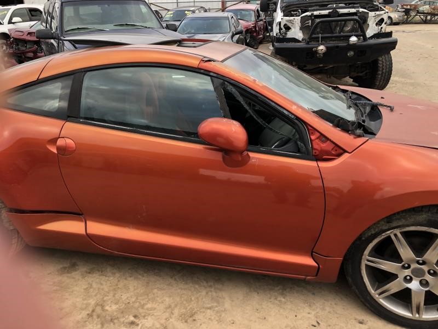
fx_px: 354
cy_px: 164
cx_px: 219
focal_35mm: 28
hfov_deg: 63.4
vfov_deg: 49.7
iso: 50
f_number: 1.8
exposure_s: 1/120
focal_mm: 3.99
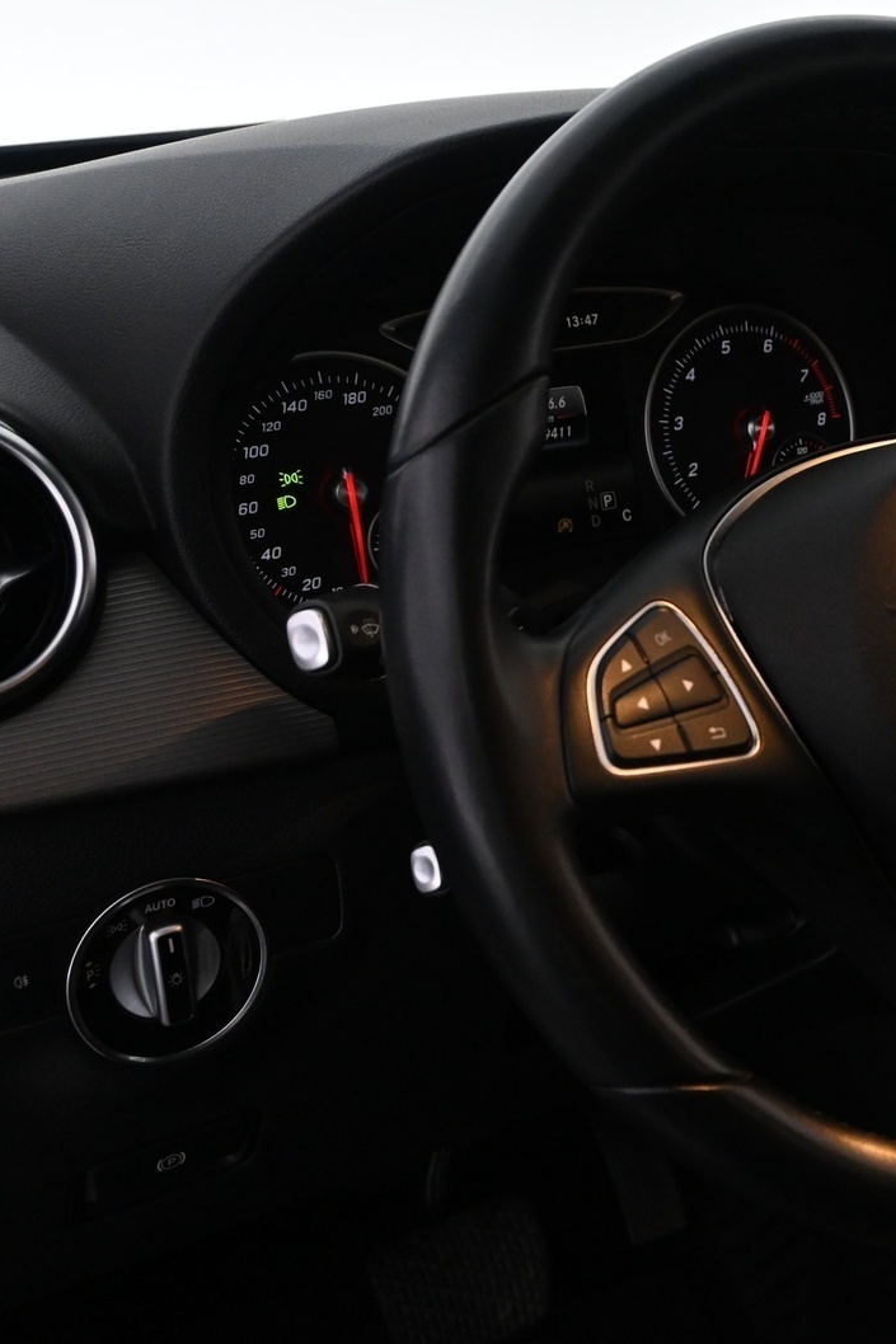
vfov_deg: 40.1
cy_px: 680
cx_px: 839
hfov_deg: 26.2
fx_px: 1844
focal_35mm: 49
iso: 2500
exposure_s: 1/50
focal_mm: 21.5
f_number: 5
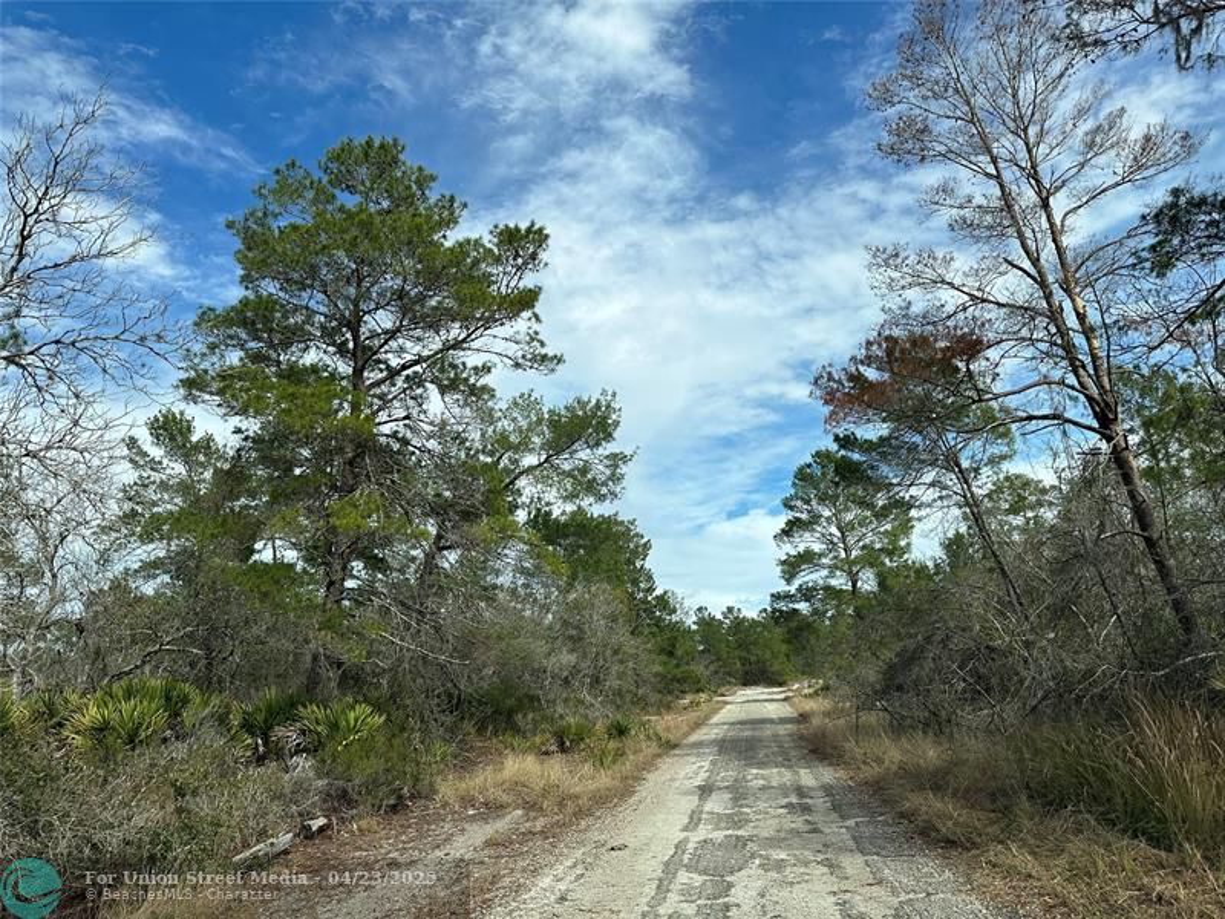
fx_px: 849
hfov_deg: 71.6
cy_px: 460
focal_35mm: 24
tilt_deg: +15.3
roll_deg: +0.0
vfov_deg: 56.8
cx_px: 612
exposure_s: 1/4348
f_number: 1.78
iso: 80
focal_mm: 6.86
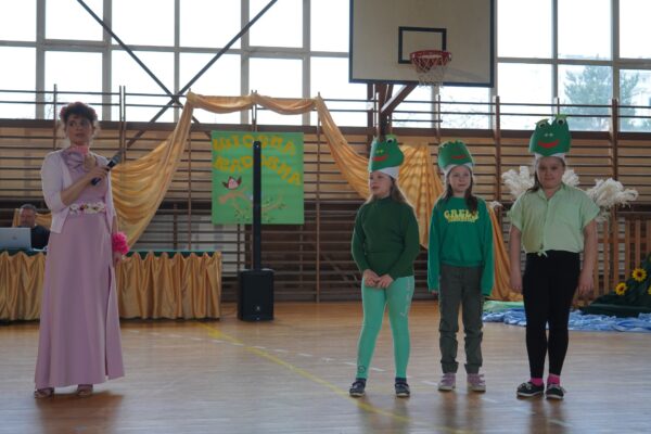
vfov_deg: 31.2
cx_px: 326
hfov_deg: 45.4
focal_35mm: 43
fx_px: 778
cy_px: 217
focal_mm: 43
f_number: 4
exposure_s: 1/160
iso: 1000
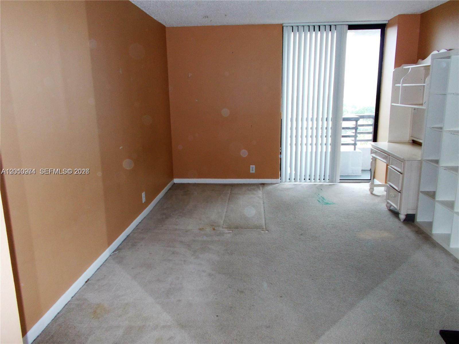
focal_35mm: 26
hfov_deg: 67.3
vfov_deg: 53.1
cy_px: 172
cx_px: 230
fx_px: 345
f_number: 3.2
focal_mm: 4.6
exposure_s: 1/25
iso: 280
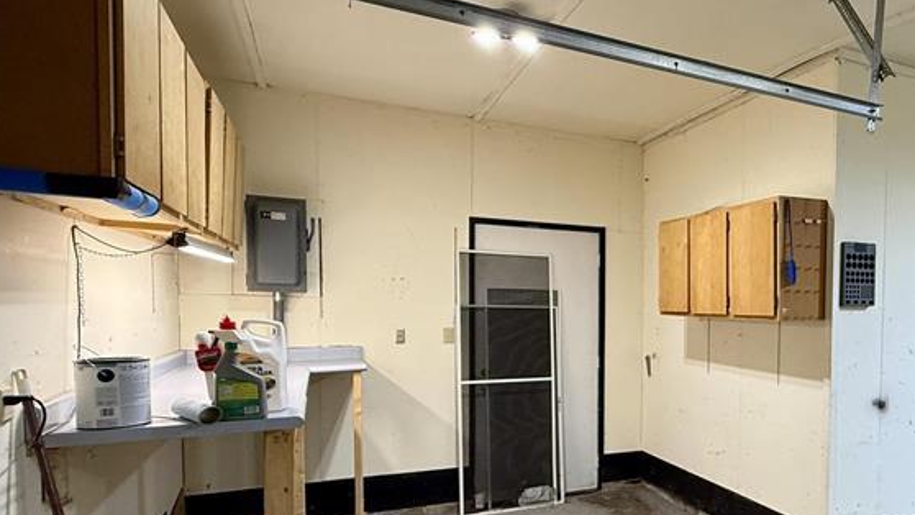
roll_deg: -0.3
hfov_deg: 61.8
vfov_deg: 41.0
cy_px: 341
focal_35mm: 28
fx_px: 679
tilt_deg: -1.0
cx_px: 741
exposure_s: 1/120
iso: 200
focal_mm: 2.22
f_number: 2.2
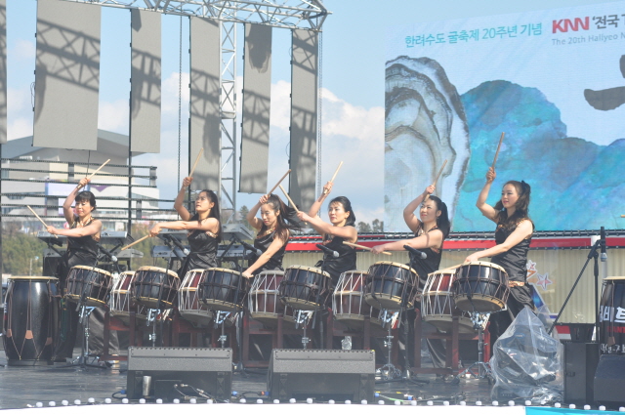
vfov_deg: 13.0
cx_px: 312
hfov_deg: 19.5
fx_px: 1821
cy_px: 208
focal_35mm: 105
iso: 200
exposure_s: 1/640
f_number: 6.3
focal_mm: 70
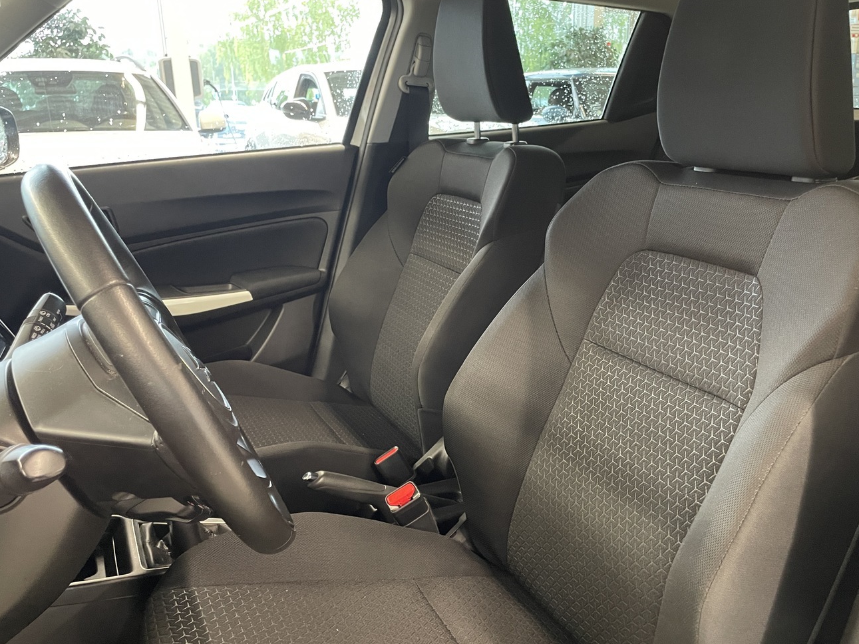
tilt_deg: -16.1
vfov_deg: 48.2
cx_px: 457
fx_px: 720
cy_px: 312
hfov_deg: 61.6
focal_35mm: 29
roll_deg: +1.1
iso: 500
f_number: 1.6
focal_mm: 4.2
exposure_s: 1/33
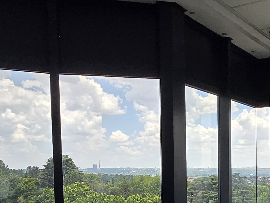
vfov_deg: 28.5
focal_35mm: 48
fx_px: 375
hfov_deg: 38.2
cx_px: 216
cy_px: 200
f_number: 2.2
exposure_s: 1/255
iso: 25
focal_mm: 1.7
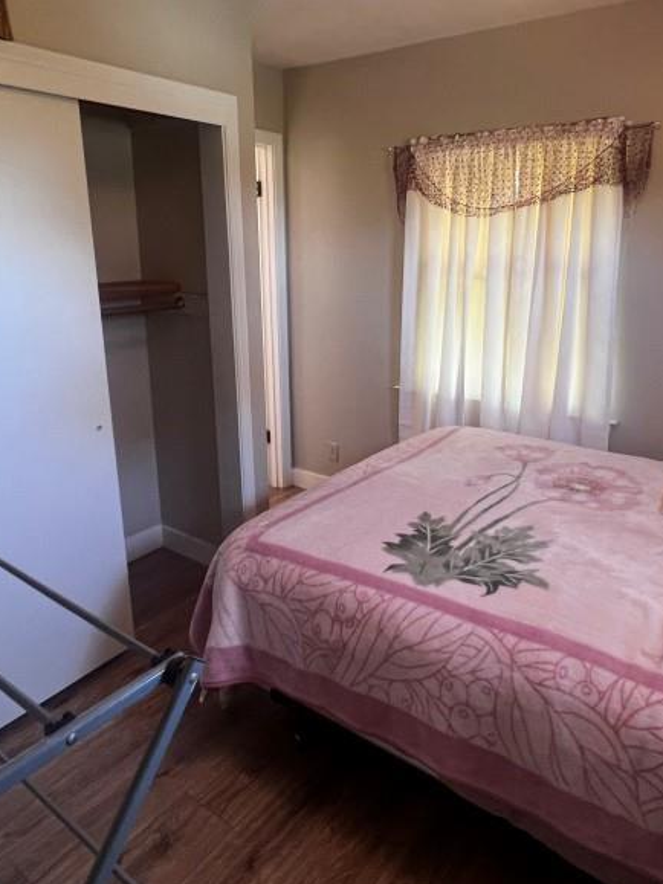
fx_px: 588
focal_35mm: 23
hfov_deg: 58.8
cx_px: 356
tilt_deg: -14.3
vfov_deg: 73.7
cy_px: 389
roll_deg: -0.2
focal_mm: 1.57
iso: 200
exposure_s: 1/60
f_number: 1.8
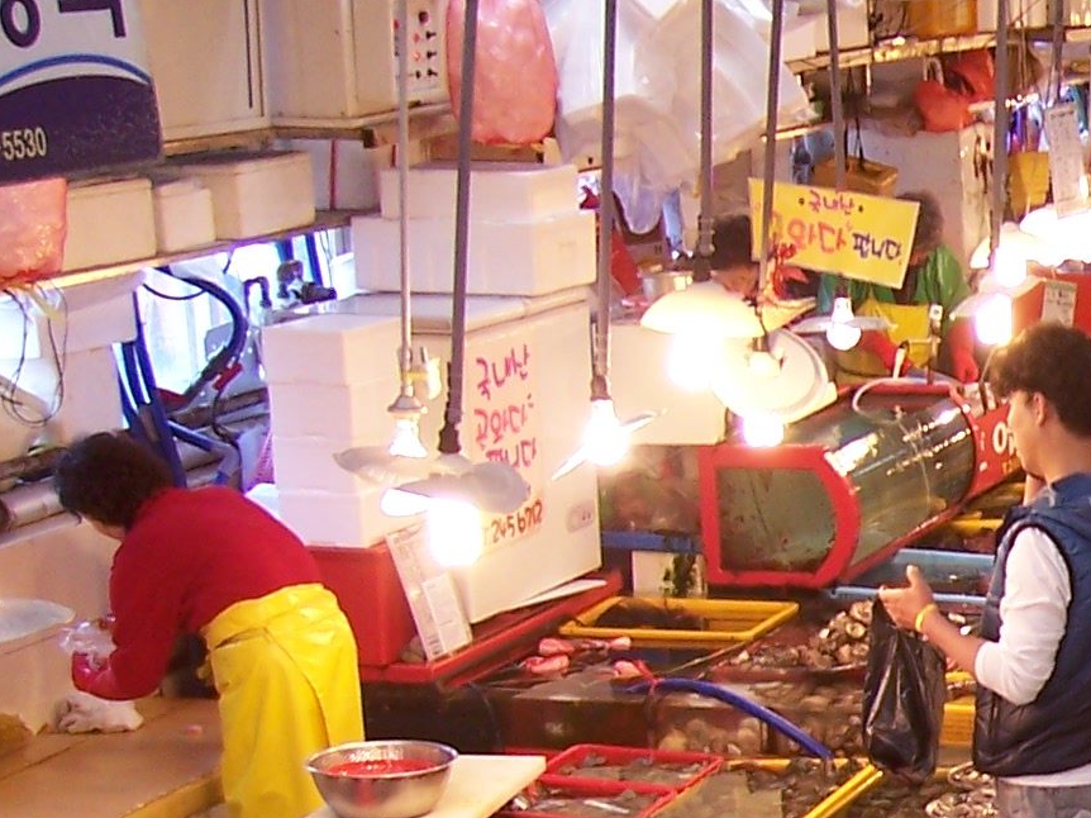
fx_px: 3182
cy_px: 812
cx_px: 1483
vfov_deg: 14.4
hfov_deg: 18.0
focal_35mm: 101
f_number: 2.7
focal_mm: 5.6
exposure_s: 1/30
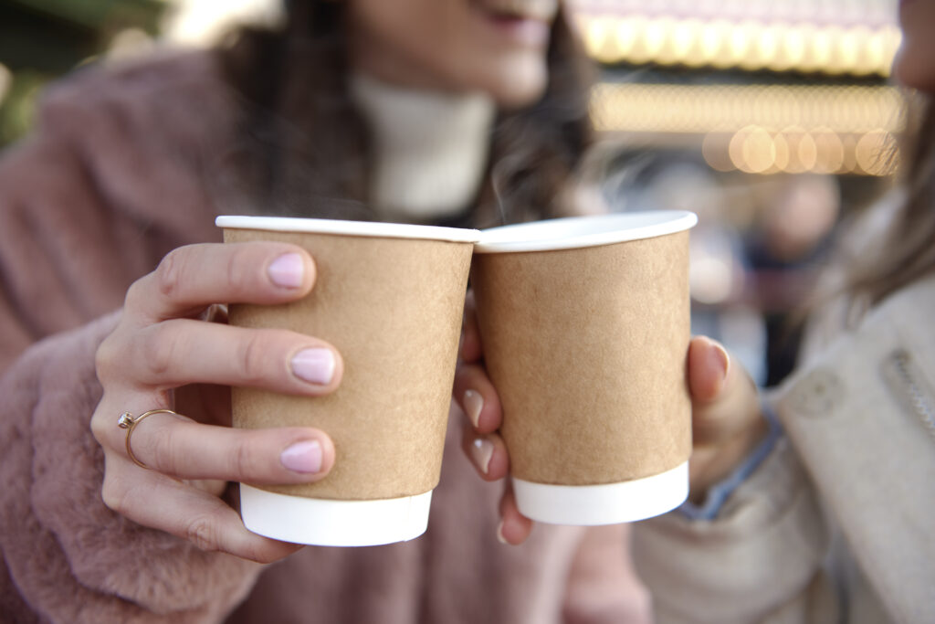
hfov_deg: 41.1
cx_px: 468
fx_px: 1247
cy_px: 312
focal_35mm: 48
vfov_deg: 28.1
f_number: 3.2
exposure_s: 1/160
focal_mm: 48
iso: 100
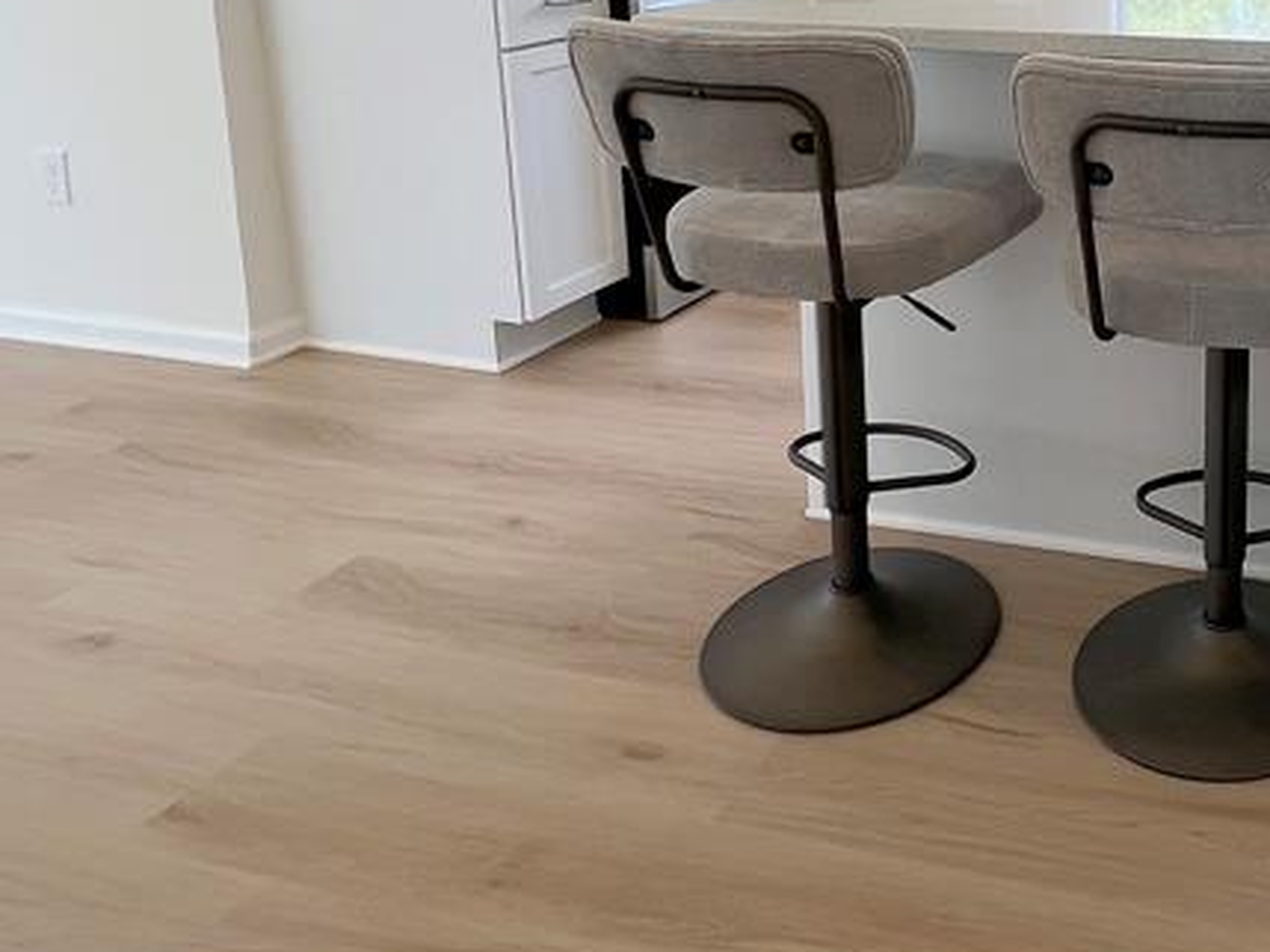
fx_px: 1138
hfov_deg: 49.2
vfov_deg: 40.9
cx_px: 1232
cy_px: 47
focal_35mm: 31
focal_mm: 1.57
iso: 50
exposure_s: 1/120
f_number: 1.8
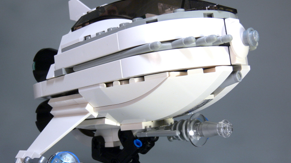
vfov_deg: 24.9
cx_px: 145
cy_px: 90
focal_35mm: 48
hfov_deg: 42.9
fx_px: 370
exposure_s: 1/4
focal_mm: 9.1
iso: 80
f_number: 7.1
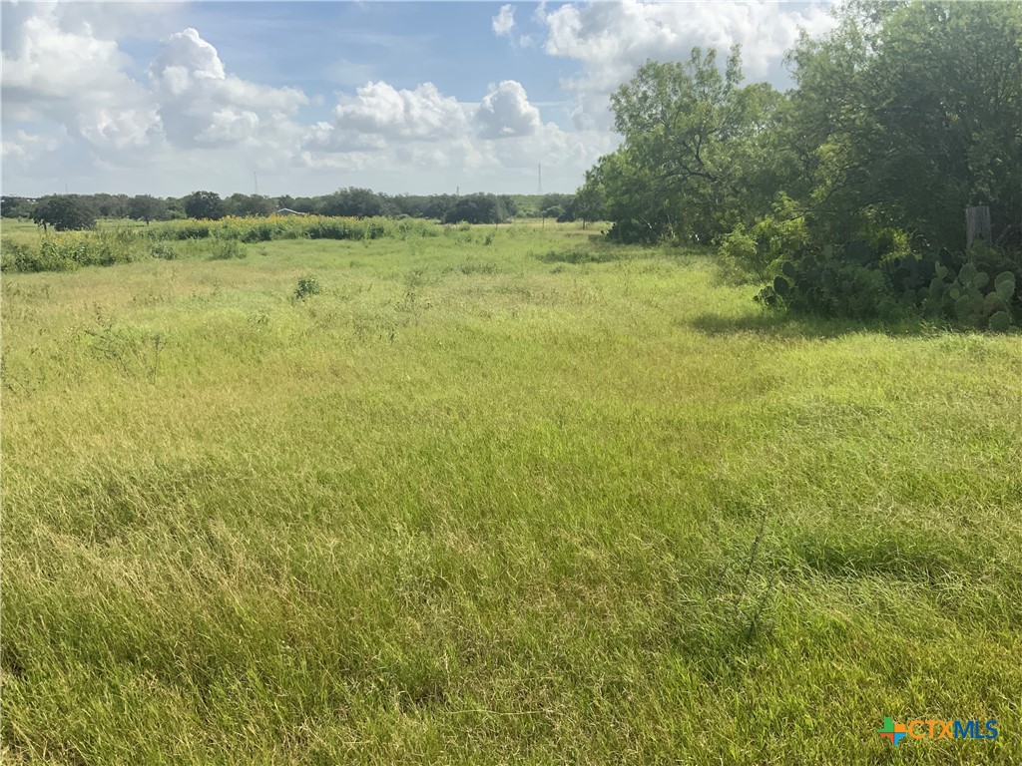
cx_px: 511
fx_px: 856
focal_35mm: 29
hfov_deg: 61.7
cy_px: 383
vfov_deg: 48.2
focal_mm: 3
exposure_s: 1/2427
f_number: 1.8
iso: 20
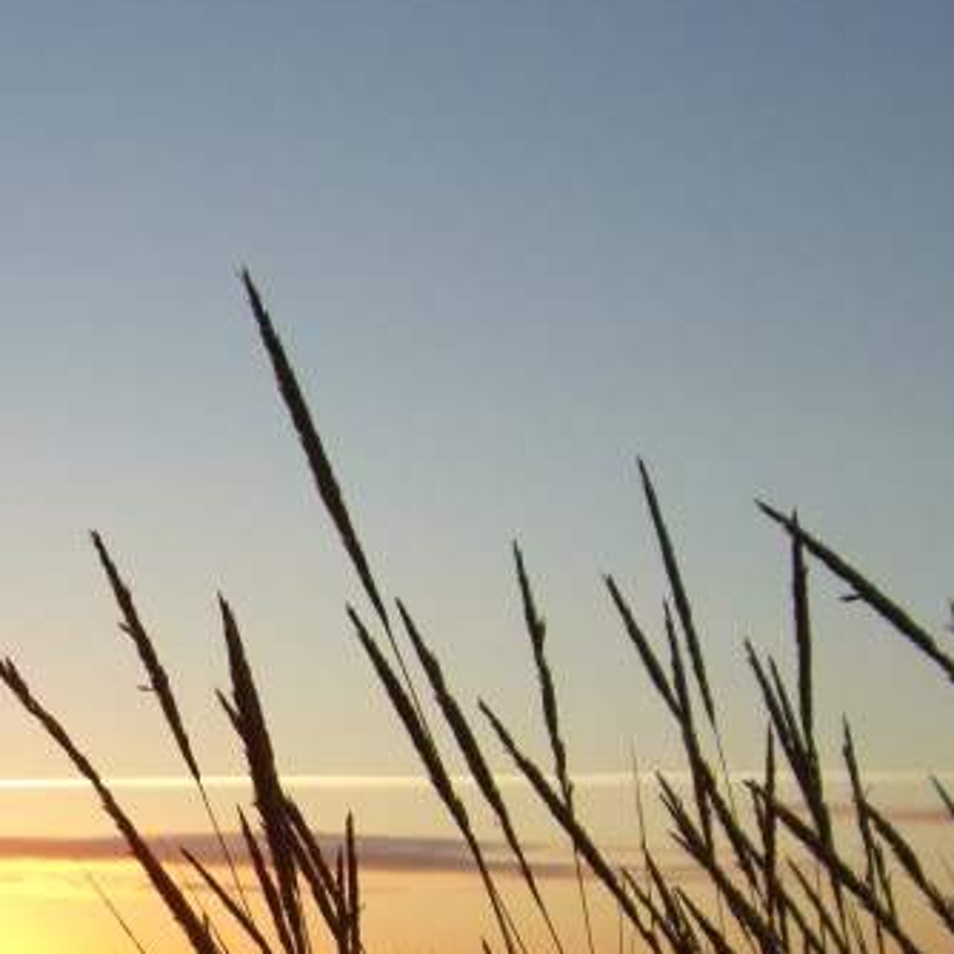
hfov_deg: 16.5
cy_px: 1008
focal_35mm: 103
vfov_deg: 16.5
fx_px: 3212
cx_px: -46
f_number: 2.8
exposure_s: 1/500
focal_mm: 7.9
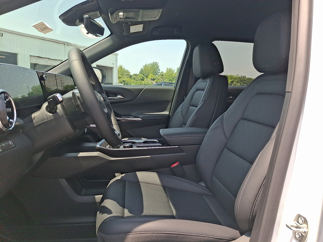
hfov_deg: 69.4
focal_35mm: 25
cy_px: 121
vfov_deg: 54.9
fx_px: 233
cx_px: 162
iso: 30
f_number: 1.8
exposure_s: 1/833
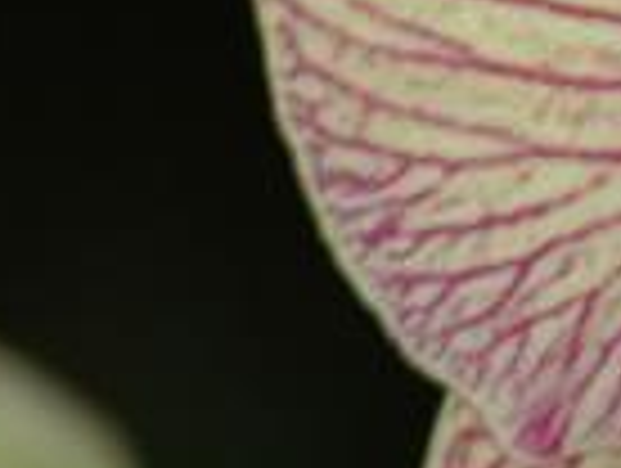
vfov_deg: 2.1
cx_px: 225
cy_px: -252
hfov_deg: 2.8
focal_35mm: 701
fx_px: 12602
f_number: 2.8
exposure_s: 1/60
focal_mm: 105
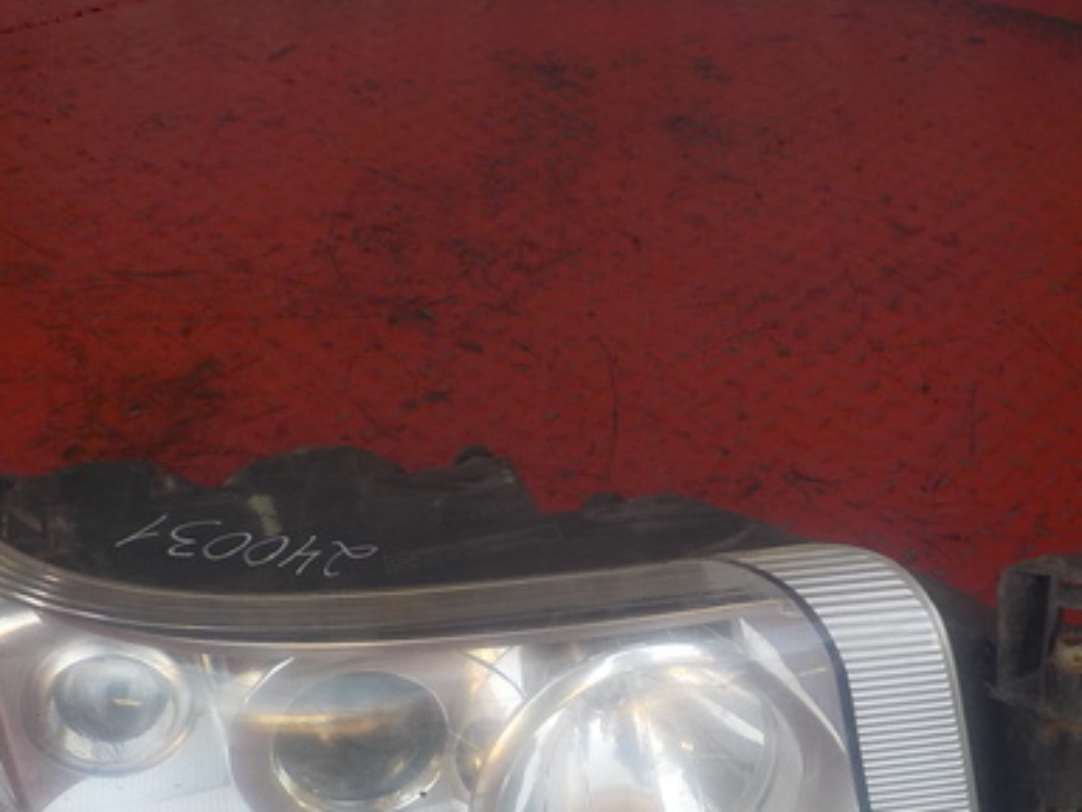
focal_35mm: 50
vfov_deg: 28.4
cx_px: 600
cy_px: 657
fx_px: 1563
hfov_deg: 38.1
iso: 125
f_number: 3.3
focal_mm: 4.1
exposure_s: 1/60
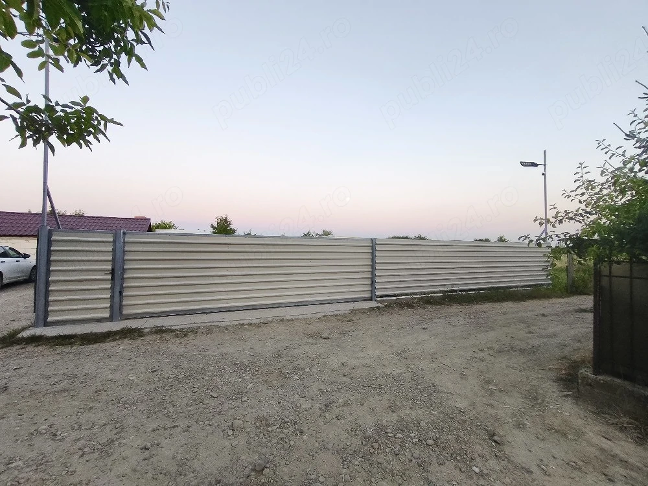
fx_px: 281
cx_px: 324
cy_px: 243
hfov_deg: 98.2
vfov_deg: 81.7
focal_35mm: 15
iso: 160
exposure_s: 1/50.3
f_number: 2.2
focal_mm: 1.91
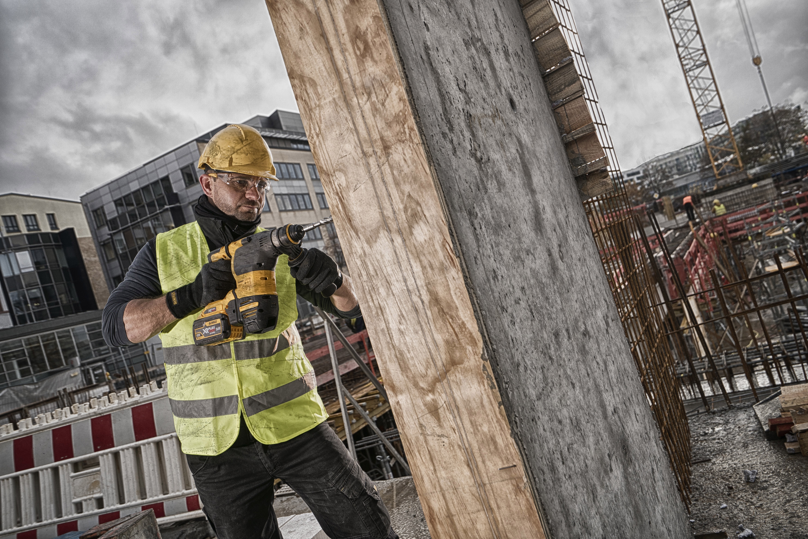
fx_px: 696
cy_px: 270
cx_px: 404
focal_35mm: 31
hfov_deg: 60.3
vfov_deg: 42.3
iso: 400
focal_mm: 31
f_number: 4.5
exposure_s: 1/400
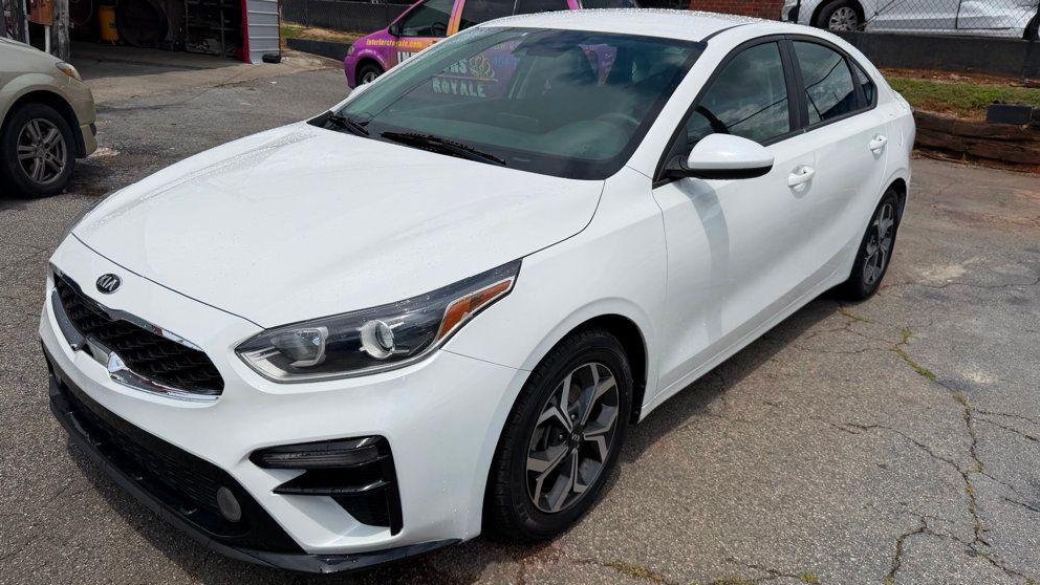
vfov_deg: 42.9
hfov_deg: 69.9
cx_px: 527
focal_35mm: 27
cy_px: 295
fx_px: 745
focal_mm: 6.76
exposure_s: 1/11905
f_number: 1.78
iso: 80
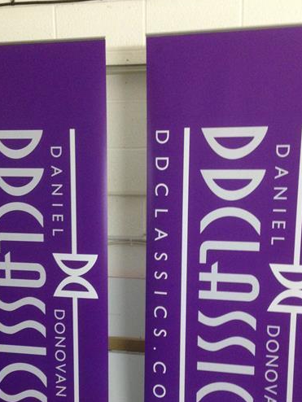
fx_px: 593
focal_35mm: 51
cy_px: 278
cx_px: 137
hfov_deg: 28.6
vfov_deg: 36.9
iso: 320
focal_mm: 4.12
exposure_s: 1/20
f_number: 2.4
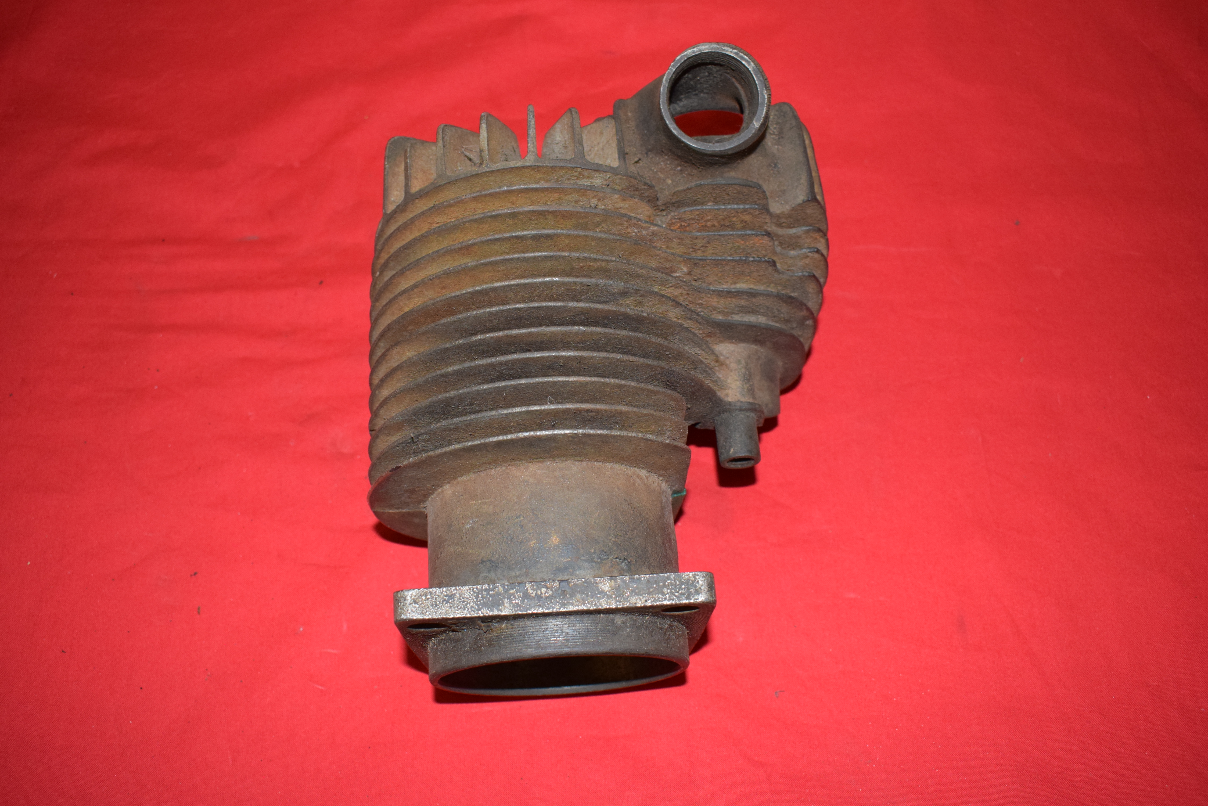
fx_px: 1108
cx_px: 604
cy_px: 403
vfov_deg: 40.0
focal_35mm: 33
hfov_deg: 57.2
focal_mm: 22
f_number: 5
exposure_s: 1/200
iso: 1250
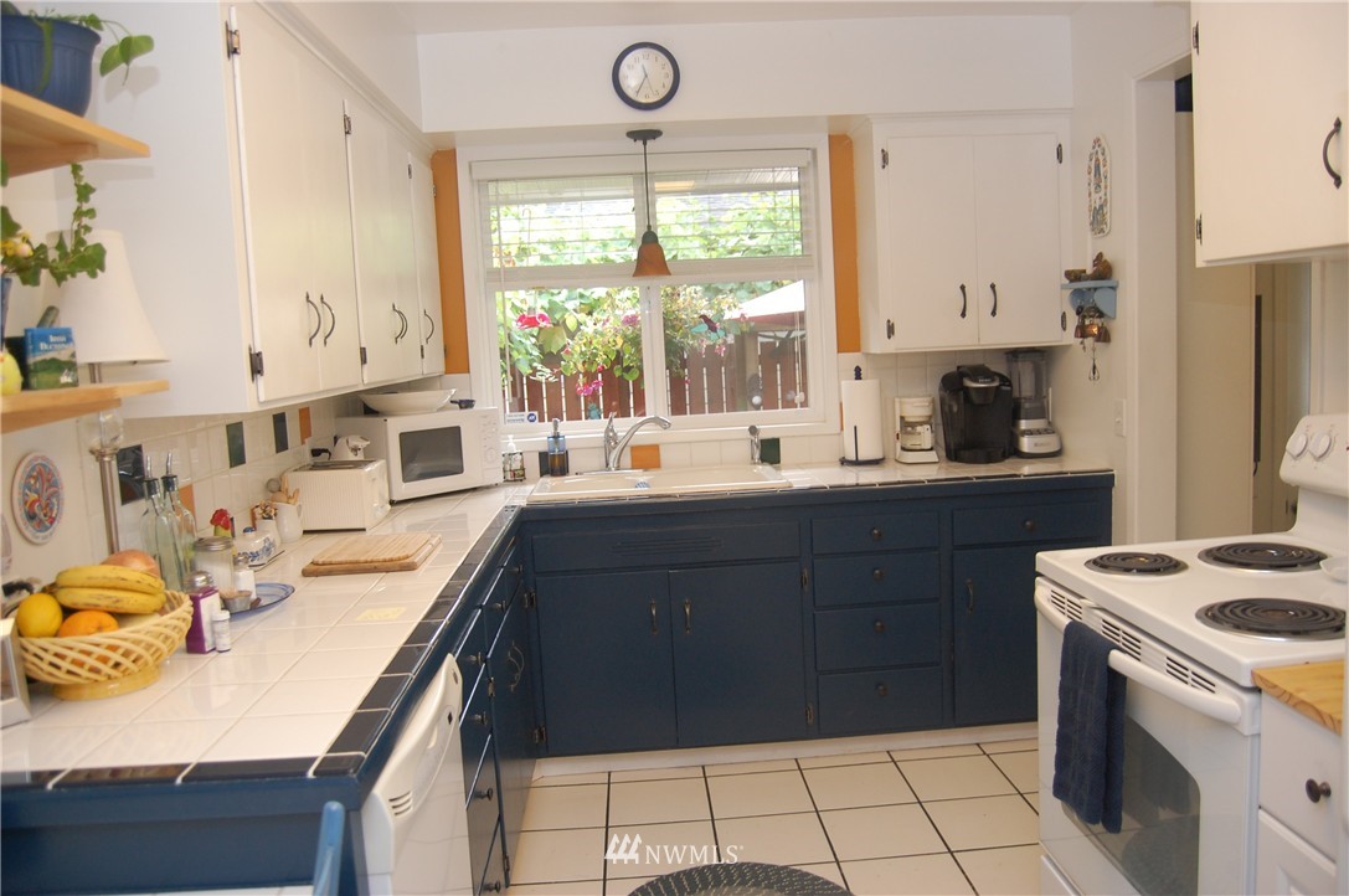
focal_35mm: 27
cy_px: 448
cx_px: 674
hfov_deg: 67.4
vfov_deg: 47.8
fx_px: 1011
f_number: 4
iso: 400
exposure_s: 1/60
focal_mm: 18
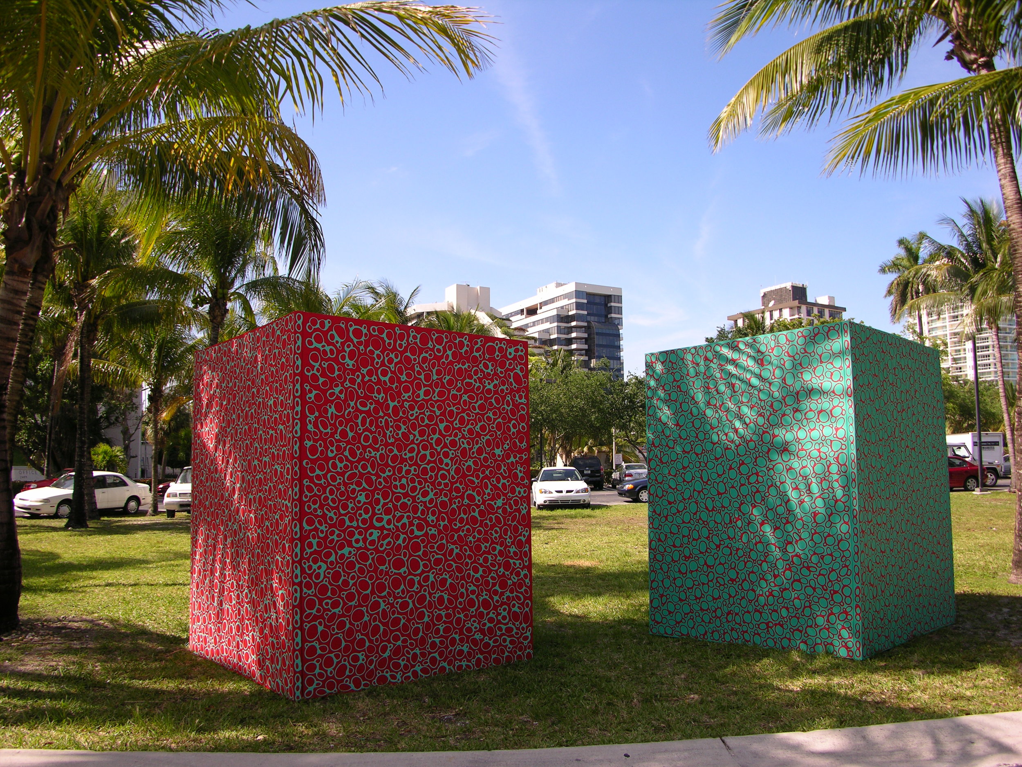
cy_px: 384
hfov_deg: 52.6
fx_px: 1033
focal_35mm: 35
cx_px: 511
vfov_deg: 40.7
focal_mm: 8.9
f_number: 2.8
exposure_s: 1/500
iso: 50
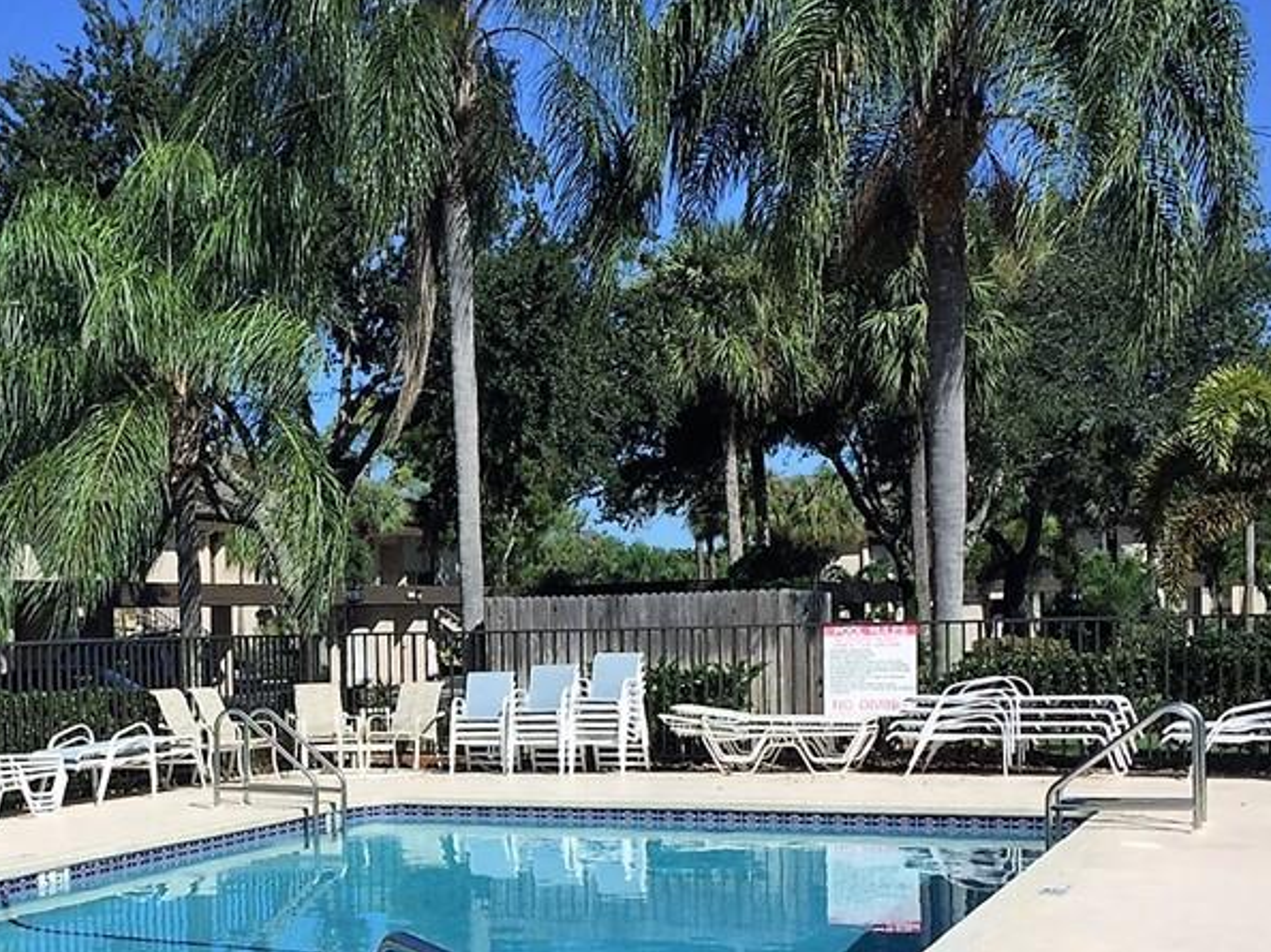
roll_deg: -2.4
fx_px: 1835
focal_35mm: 50
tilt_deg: -3.3
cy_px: 748
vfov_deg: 28.5
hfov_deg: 37.5
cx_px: 351
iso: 32
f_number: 2.2
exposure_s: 1/3597
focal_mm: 4.15
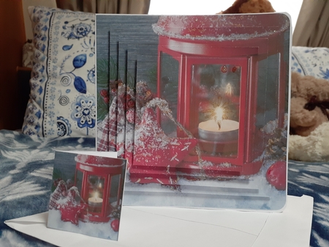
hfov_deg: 65.4
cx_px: 164
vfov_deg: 51.3
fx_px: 256
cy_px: 124
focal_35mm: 27
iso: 400
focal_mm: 3.6
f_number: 1.9
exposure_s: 1/25
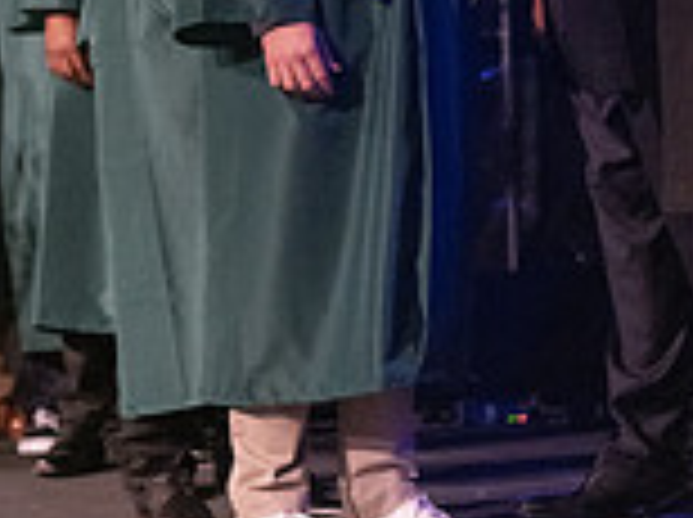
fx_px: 3938
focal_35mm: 197
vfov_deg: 7.4
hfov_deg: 10.1
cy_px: -149
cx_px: 274
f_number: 2.8
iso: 16000
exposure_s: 1/1000
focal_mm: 70
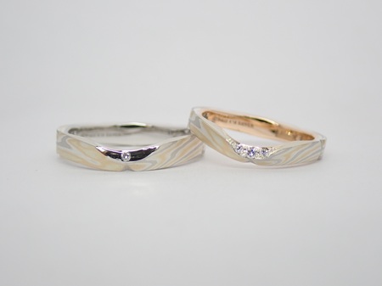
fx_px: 849
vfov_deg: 19.1
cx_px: 191
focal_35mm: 77
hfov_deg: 25.3
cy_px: 143
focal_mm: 13.65
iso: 200
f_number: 4.1
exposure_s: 1/125
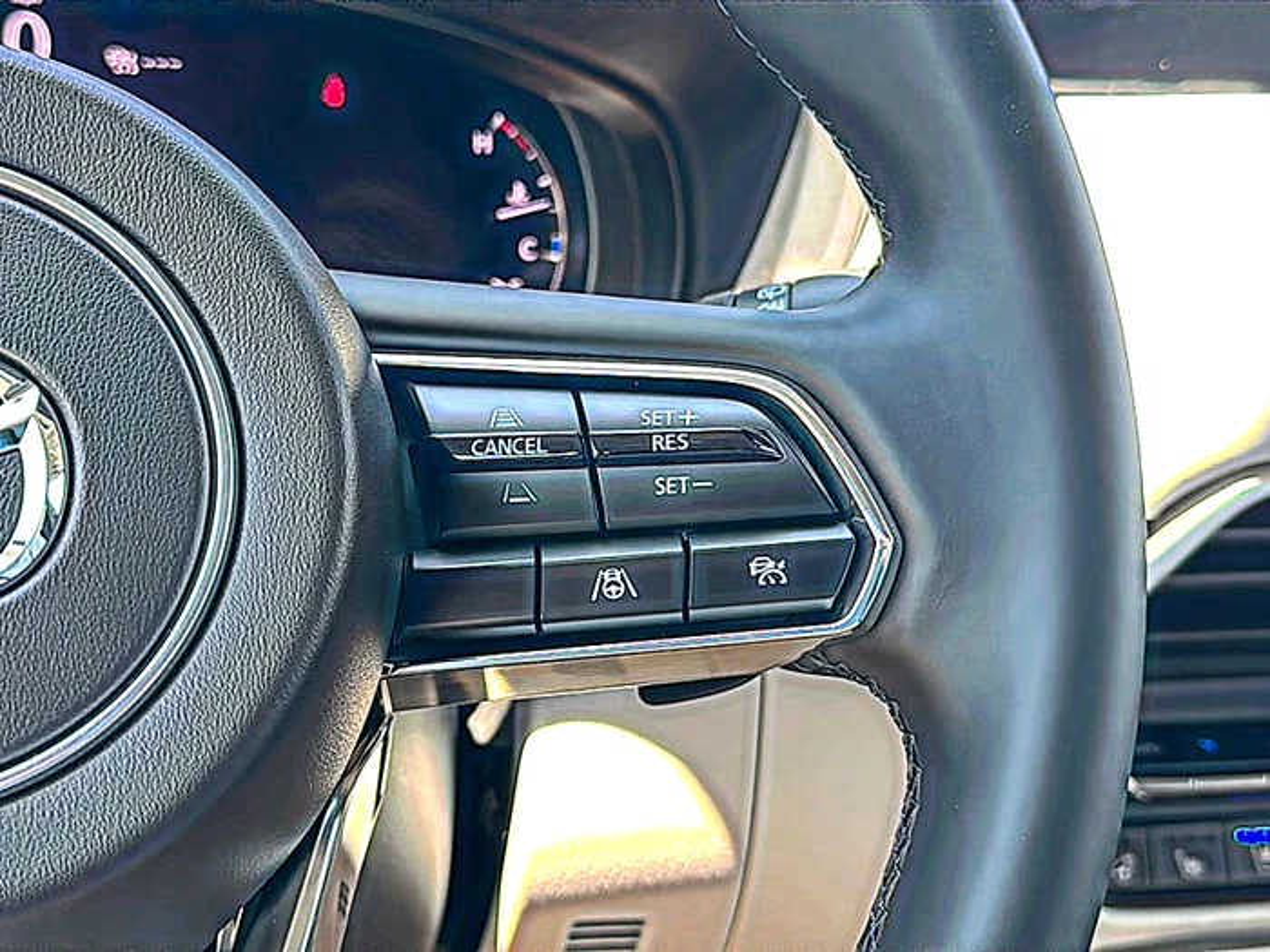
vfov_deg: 32.9
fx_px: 1614
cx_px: 635
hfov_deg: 42.9
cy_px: 476
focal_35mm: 44
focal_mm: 6.86
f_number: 1.78
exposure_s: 1/235
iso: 100
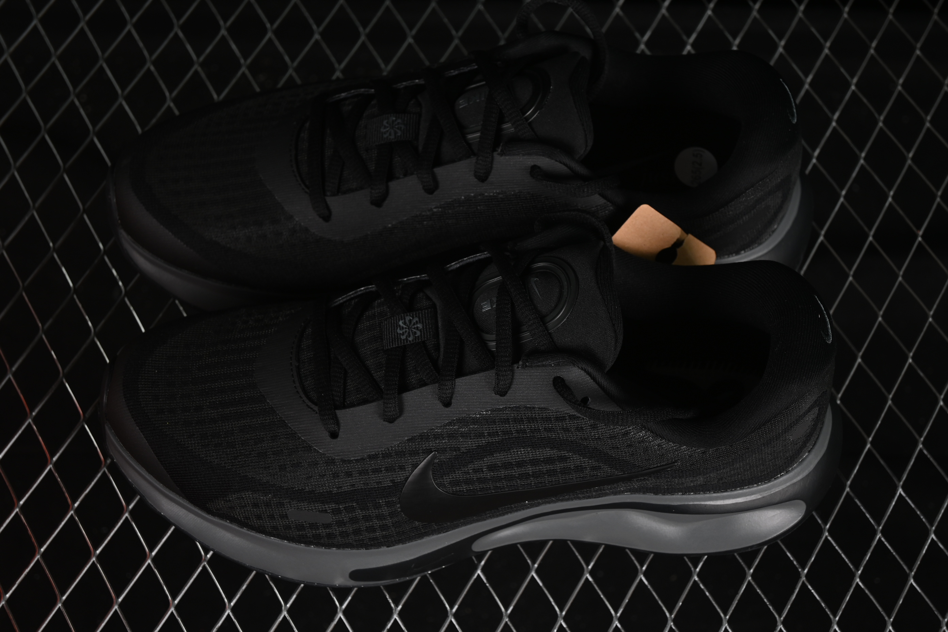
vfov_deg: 18.2
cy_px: 316
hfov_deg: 27.0
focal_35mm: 75
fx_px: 1975
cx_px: 474
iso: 160
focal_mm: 50
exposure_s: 1/50
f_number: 6.3
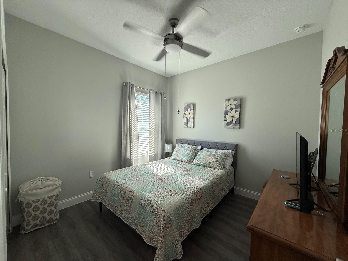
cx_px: 174
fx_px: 141
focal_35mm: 14
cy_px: 130
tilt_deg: -1.1
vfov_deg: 85.7
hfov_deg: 102.1
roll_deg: -0.5
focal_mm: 2.22
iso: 64
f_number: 2.2
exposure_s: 1/120
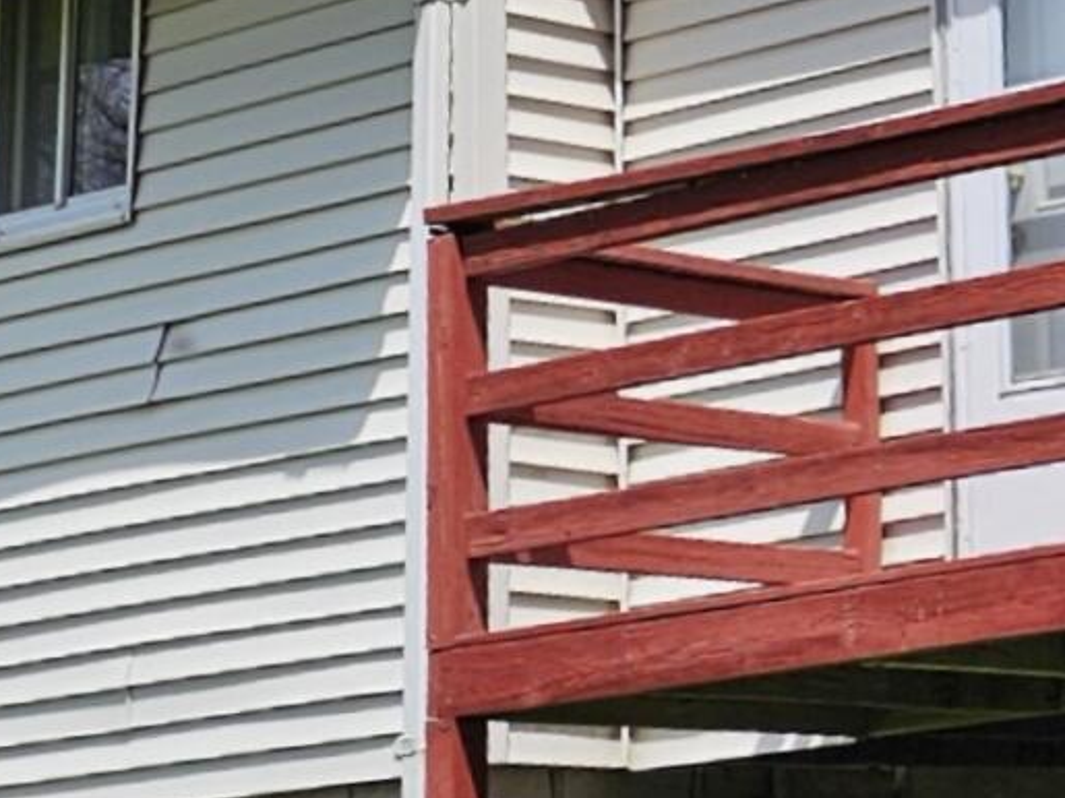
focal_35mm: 134
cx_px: 2151
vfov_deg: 11.1
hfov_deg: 12.8
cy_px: 352
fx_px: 4122
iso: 10
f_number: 1.7
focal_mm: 6.3
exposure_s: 1/769
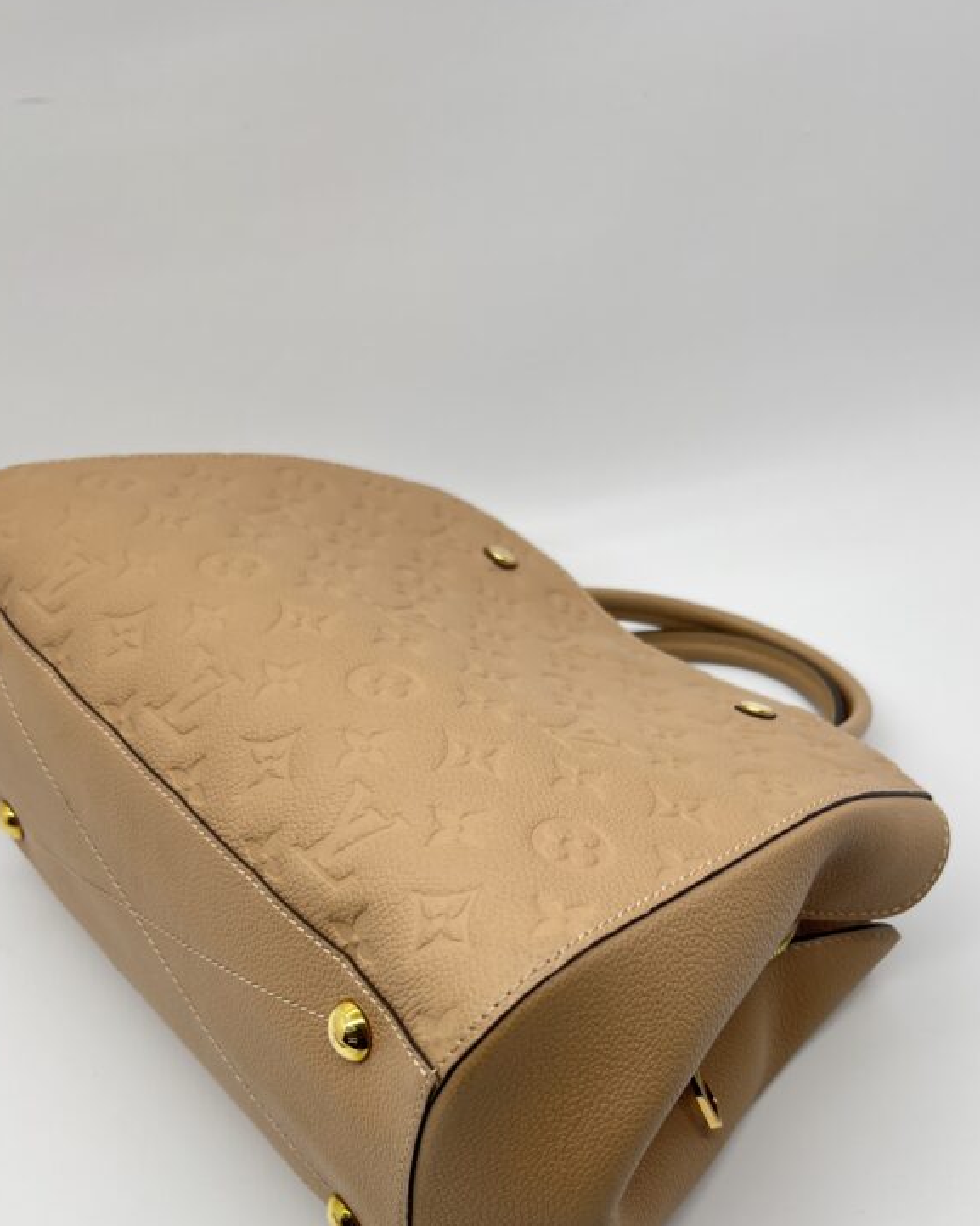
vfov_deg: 49.1
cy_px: 849
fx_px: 1306
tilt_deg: -45.5
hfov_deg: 41.1
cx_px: 498
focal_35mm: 36
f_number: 1.5
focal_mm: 5.7
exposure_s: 1/130
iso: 32
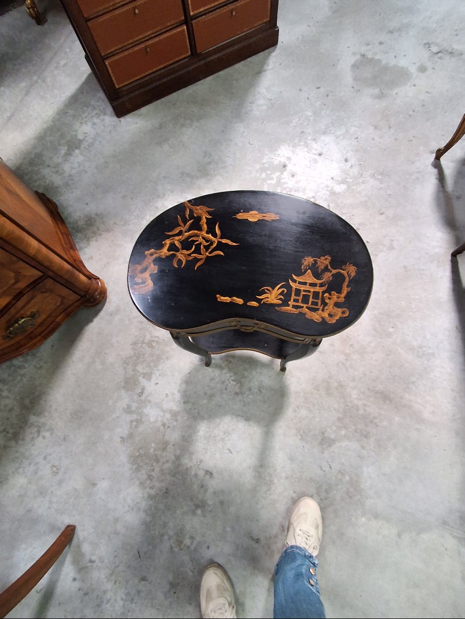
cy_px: 310
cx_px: 232
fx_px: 287
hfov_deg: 78.1
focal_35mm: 16
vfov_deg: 94.5
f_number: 2.2
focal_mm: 1.64
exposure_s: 1/50
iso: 320
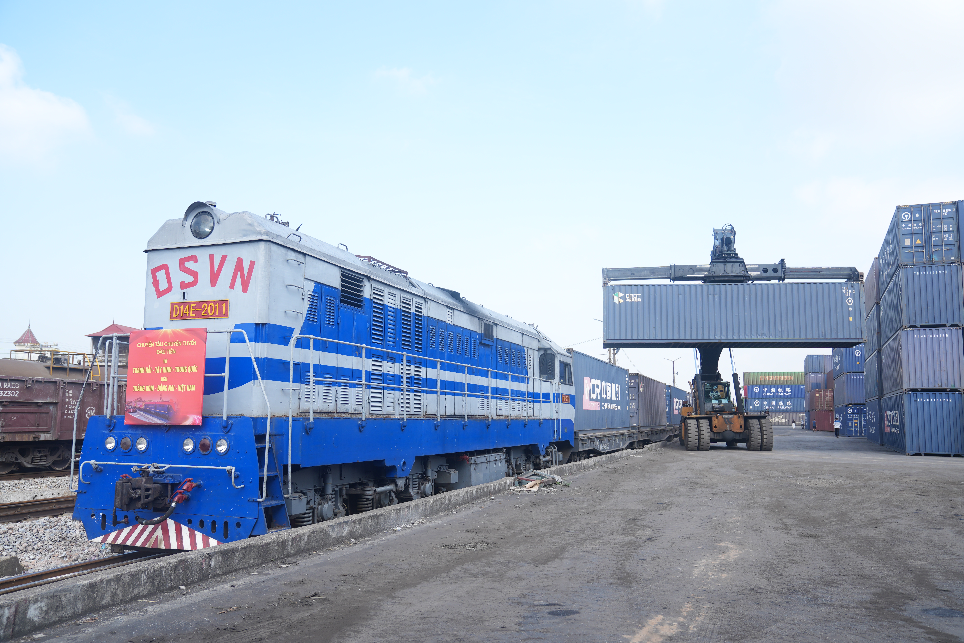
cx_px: 482
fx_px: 776
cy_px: 322
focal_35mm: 29
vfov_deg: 45.0
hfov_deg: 63.7
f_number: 3.5
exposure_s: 1/400
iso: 100
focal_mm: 29
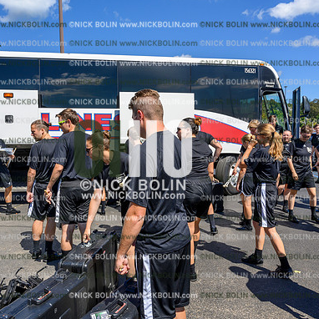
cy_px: 160
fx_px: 323
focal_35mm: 31
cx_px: 133
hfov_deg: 52.3
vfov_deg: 52.5
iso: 160
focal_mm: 24
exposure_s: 1/500
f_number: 8
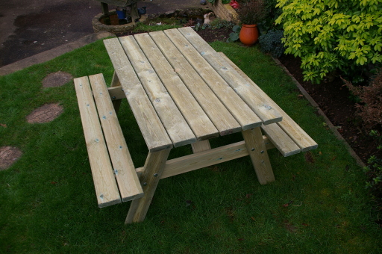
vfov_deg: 39.9
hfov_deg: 57.3
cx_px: 191
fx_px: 350
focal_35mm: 33
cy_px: 127
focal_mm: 22
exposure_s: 1/60
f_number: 5.6
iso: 200
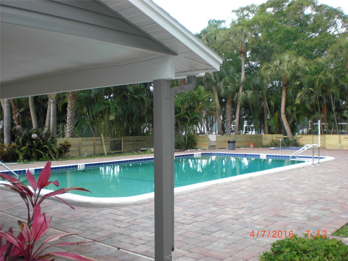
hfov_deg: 49.0
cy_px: 130
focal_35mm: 38
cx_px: 174
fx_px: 382
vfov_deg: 37.7
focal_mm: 6.3
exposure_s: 1/100
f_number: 3.1
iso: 100
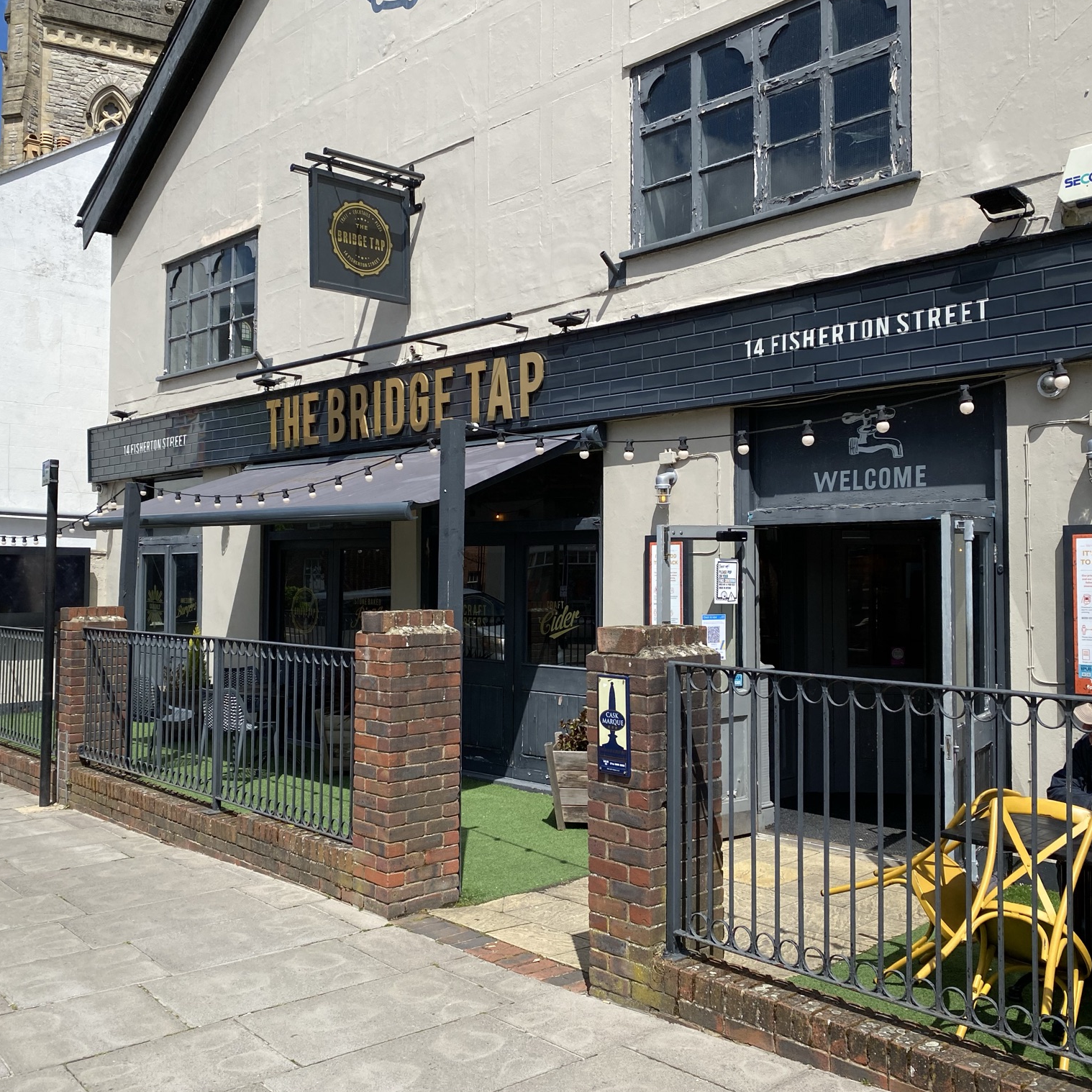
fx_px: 1106
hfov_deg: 52.5
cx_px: 560
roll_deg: -0.2
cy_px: 542
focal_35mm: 31
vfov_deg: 52.5
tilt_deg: +1.6
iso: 32
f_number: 1.8
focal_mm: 4.25
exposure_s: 1/3401
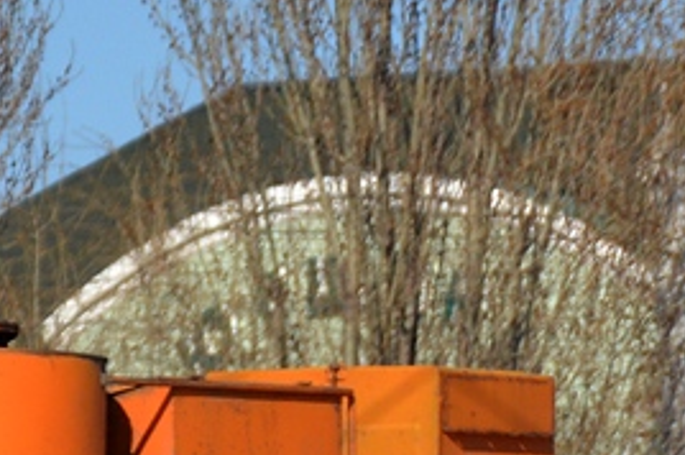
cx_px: -263
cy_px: 706
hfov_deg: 1.9
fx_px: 20162
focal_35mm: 1061
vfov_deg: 1.3
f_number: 7.1
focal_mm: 185
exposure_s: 1/1600
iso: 400
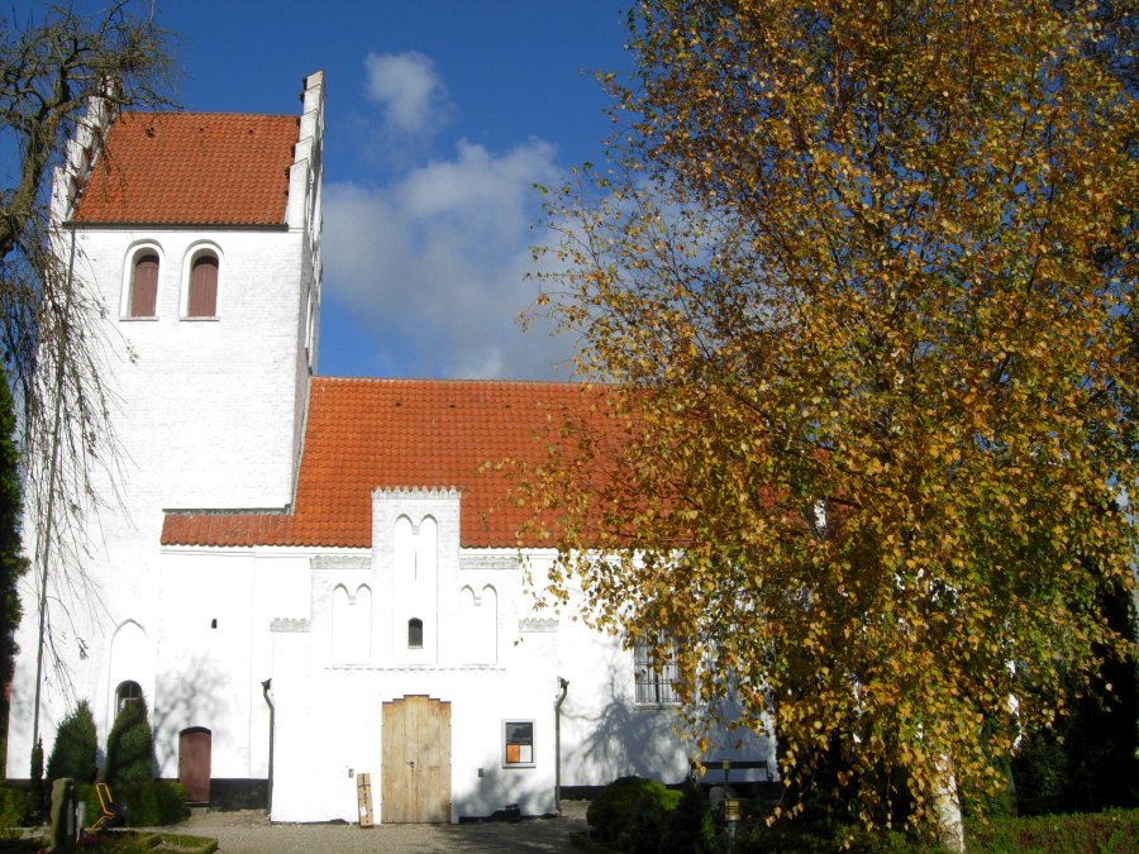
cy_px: 427
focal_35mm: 36
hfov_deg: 51.4
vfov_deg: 39.7
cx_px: 570
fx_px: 1185
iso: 50
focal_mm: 7.5
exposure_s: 1/342
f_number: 6.8
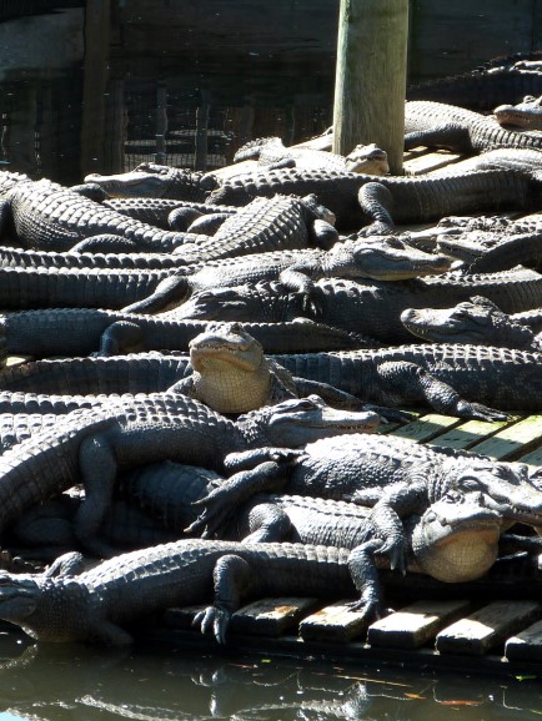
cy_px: 389
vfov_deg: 6.4
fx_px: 6425
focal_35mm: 308
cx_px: 221
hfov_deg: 4.8
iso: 100
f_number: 4
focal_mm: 31.3
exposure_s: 1/160
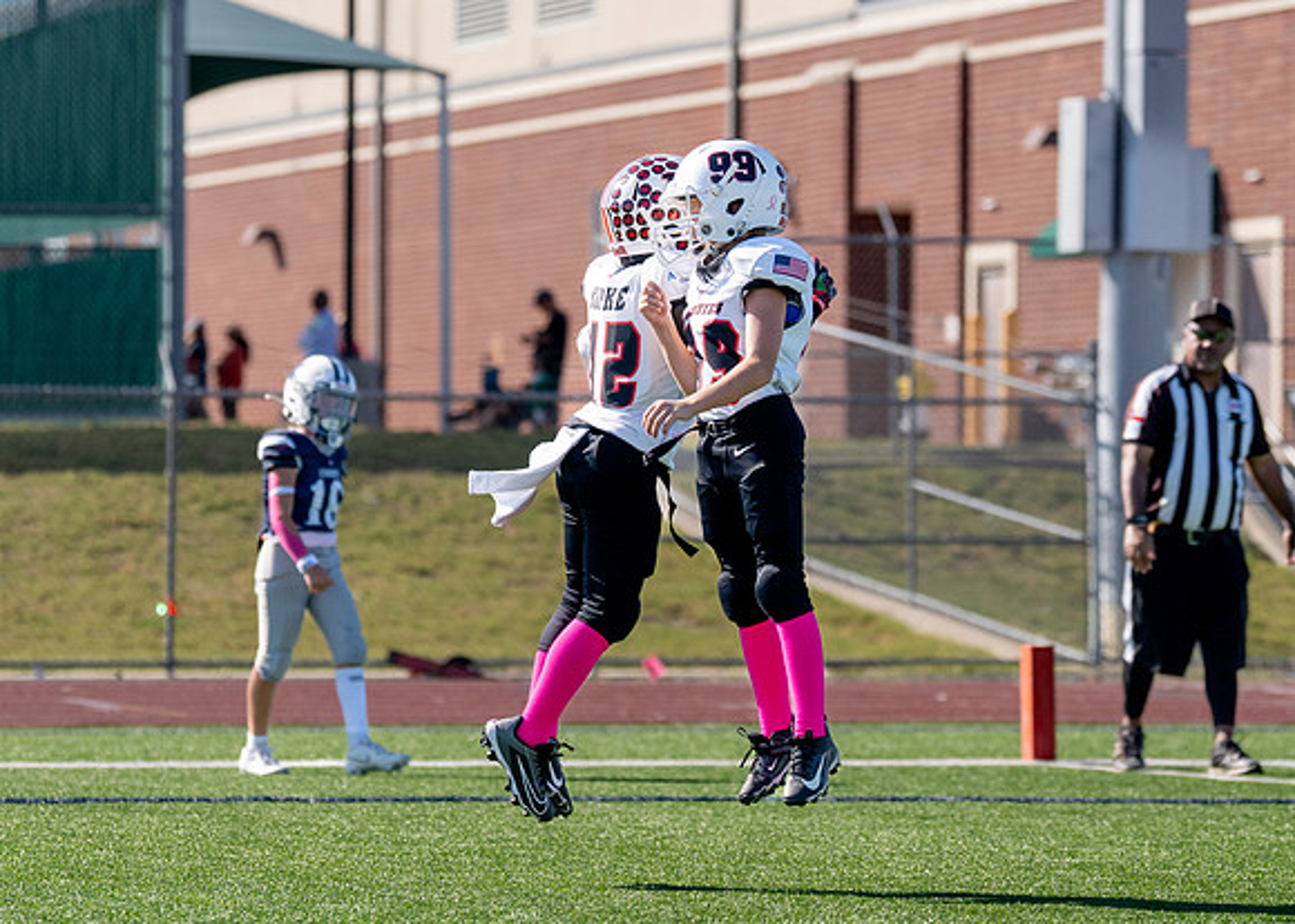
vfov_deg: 7.6
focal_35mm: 189
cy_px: 391
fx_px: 6940
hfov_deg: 10.7
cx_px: 626
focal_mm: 105
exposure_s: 1/6400
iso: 320
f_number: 2.8
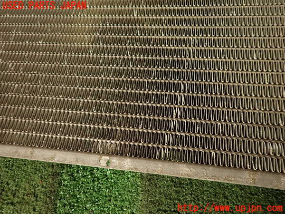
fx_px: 206
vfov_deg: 54.9
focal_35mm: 25
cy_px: 107
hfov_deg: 69.4
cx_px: 142
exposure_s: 1/50
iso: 200
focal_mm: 4.5
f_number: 2
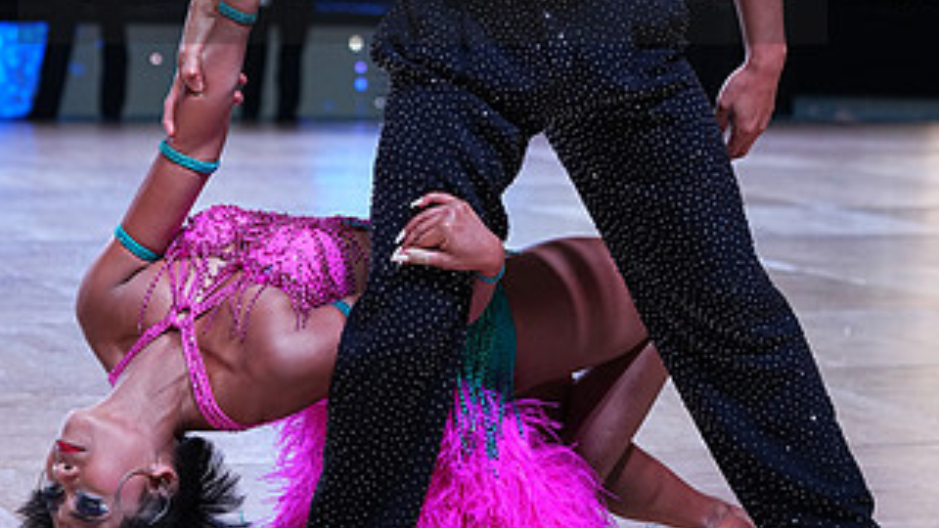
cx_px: 424
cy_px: -53
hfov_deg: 16.1
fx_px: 3312
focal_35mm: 133
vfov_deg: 9.0
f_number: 4
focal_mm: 70
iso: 800
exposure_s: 1/400
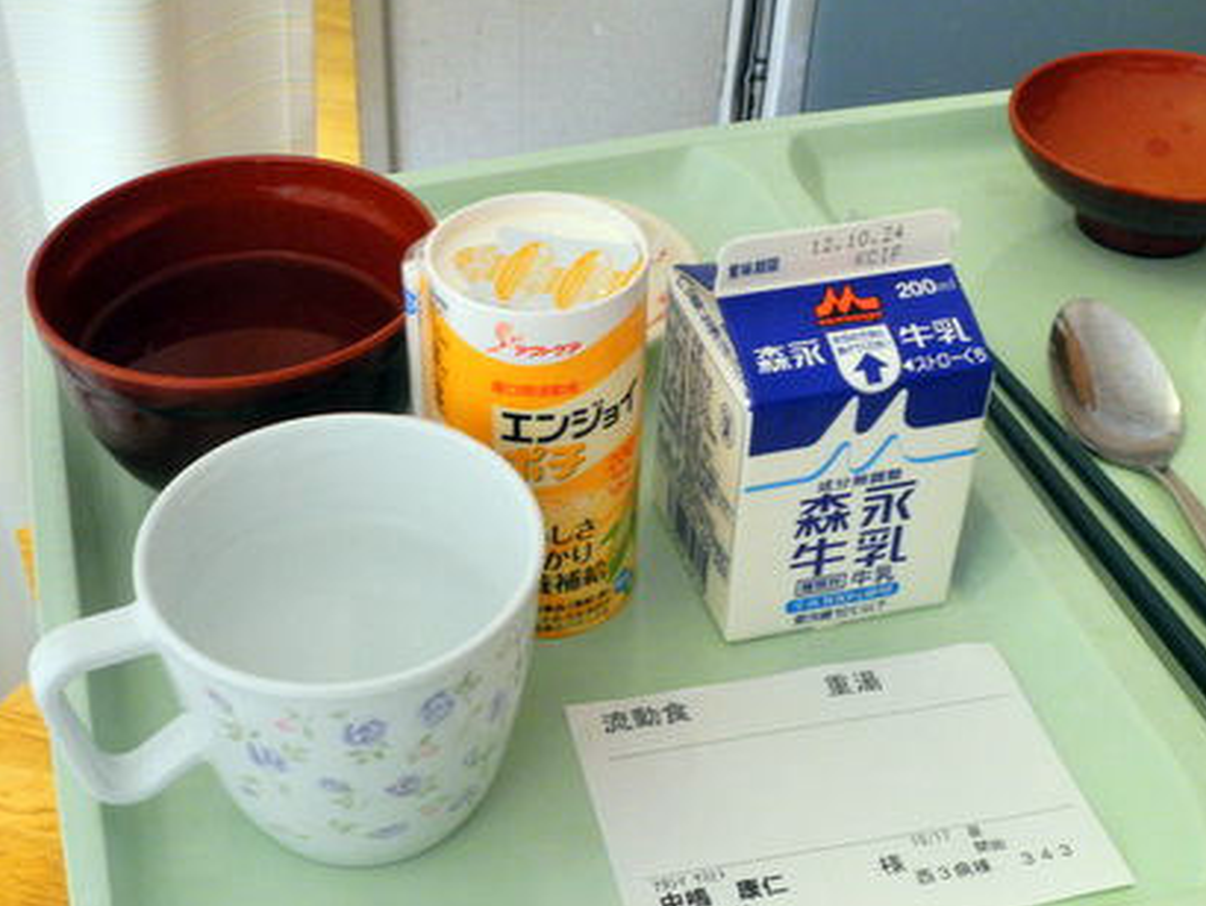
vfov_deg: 30.3
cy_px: 519
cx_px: 515
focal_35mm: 48
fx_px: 1673
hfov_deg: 39.5
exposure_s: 1/6
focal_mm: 8.8
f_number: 7.1
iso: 400
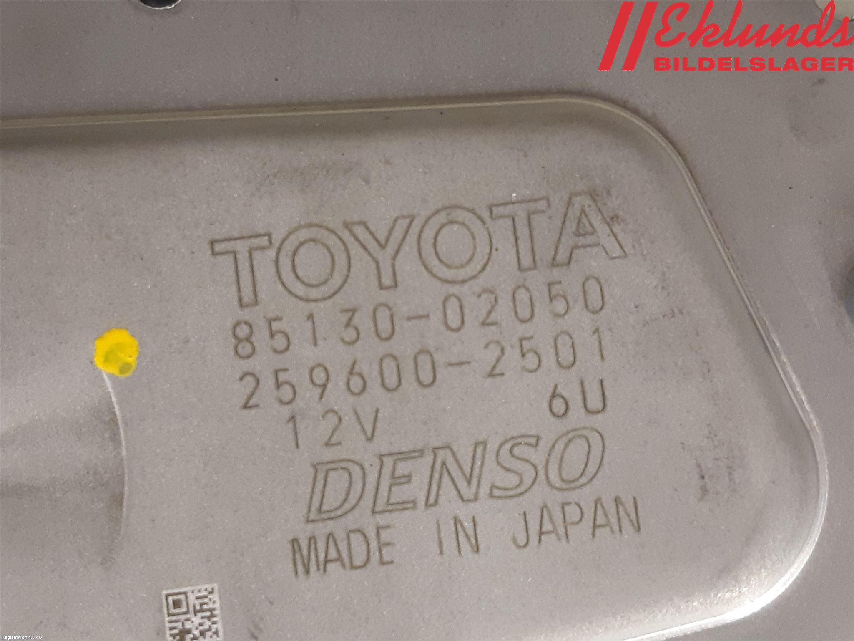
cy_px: 320
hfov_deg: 67.3
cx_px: 427
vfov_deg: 53.1
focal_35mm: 26
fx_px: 641
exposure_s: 1/50
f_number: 1.7
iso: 250
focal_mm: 3.93
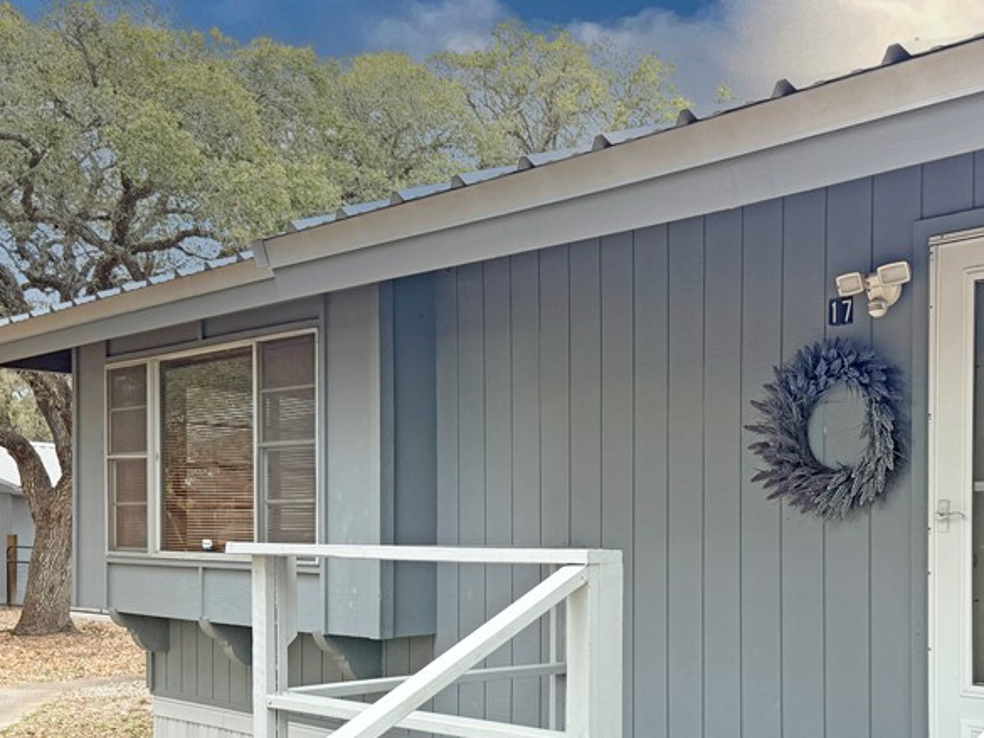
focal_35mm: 42
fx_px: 1194
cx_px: 685
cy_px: 535
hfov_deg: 43.9
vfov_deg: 33.8
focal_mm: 6.76
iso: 100
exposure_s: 1/1410
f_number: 1.78
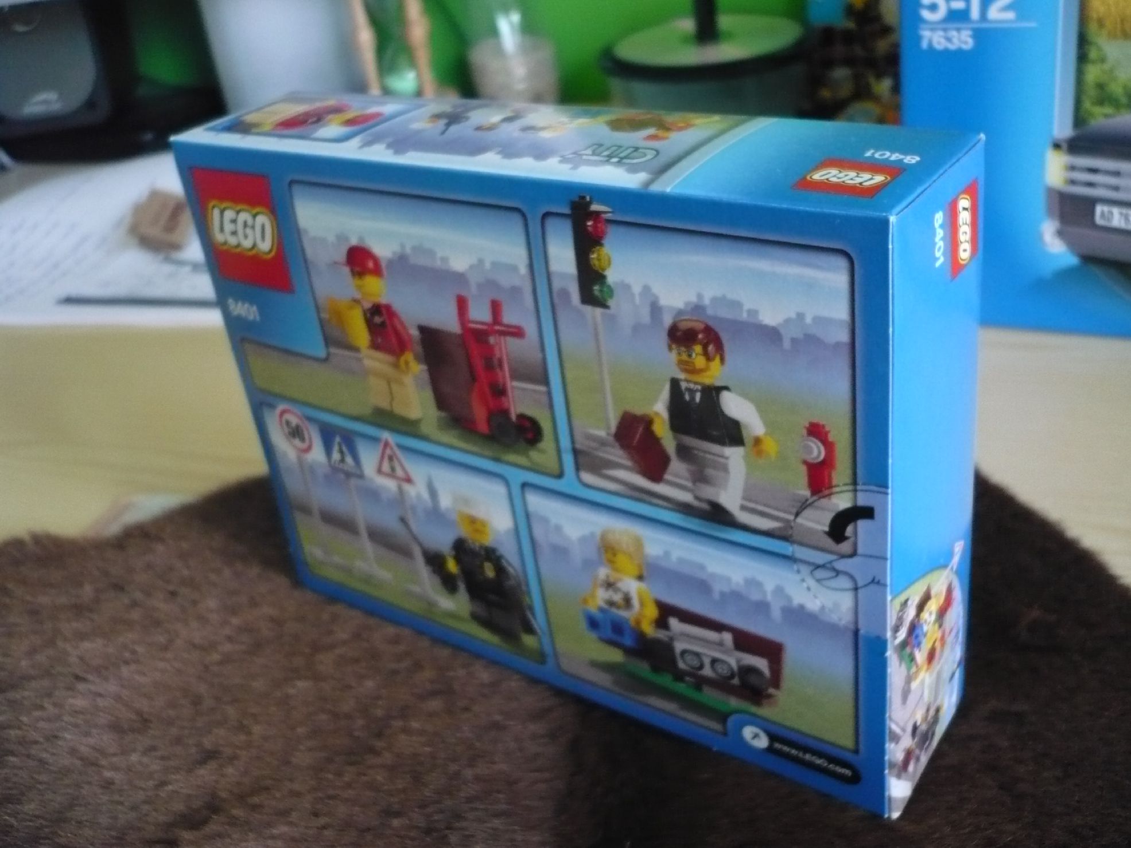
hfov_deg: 52.6
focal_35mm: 35
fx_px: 1143
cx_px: 566
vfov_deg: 40.7
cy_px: 424
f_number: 2.8
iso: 320
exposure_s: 1/125
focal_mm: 5.8
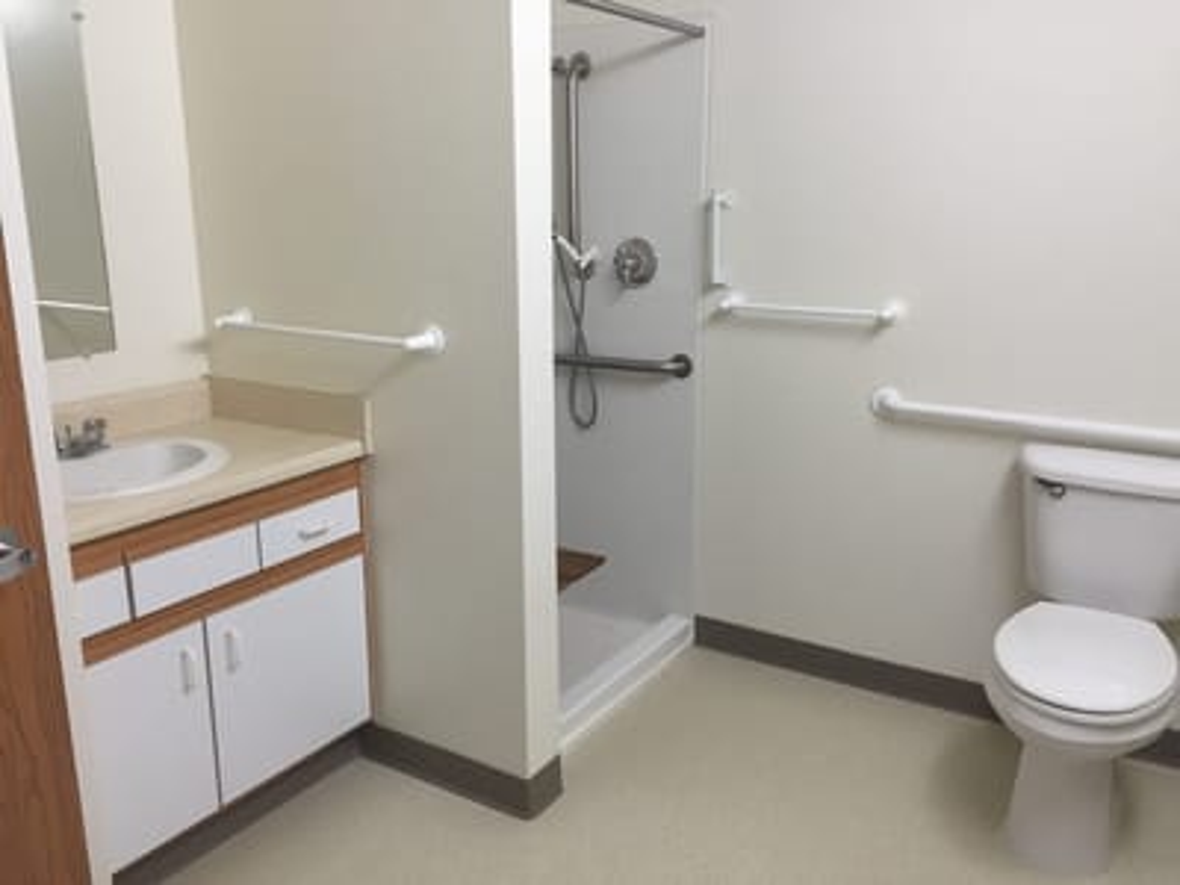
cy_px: 442
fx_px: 989
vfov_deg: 48.2
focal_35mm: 29
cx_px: 590
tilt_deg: -15.1
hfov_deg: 61.7
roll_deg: -0.4
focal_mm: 4.15
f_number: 2.2
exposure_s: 1/30
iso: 64
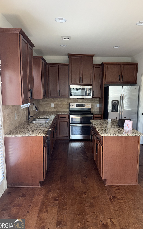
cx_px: 78
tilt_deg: -7.5
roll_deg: -0.9
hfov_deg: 47.6
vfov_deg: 70.4
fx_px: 162
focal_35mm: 26
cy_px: 114
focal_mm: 6.76
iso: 64
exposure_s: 1/47
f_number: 1.78
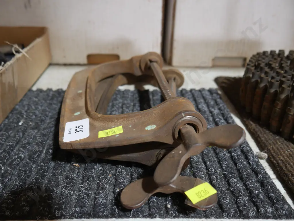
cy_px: 110
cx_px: 147
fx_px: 272
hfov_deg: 56.8
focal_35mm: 32
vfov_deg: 44.2
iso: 640
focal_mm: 16
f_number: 3.6
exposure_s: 1/60
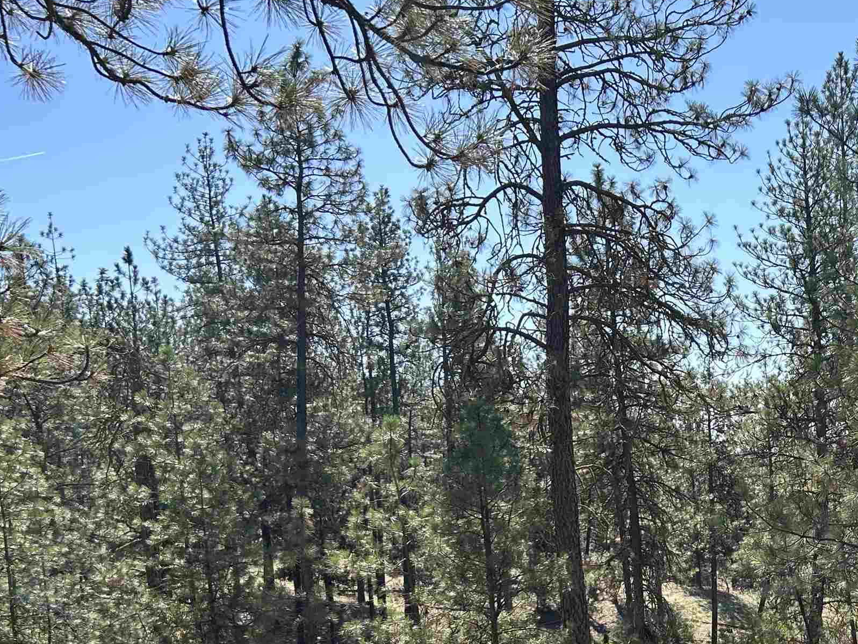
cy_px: 552
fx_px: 1239
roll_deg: +4.2
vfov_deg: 28.2
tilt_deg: -3.1
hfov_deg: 35.9
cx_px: 769
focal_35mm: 50
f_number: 1.5
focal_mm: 5.7
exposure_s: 1/1779
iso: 50
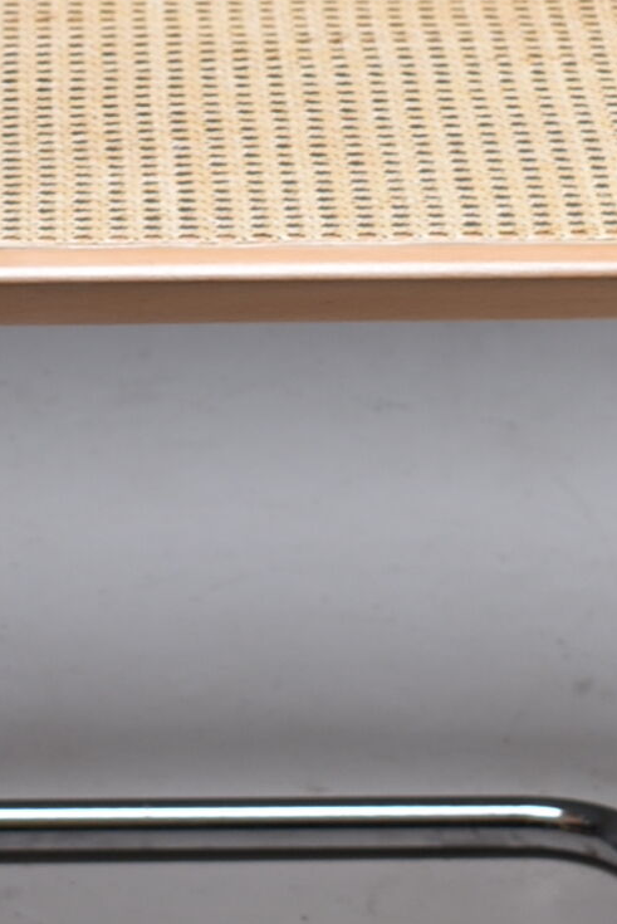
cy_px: 363
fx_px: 7521
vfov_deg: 7.0
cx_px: 68
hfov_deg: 4.7
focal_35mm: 293
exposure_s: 1/200
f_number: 7.1
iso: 100
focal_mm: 48
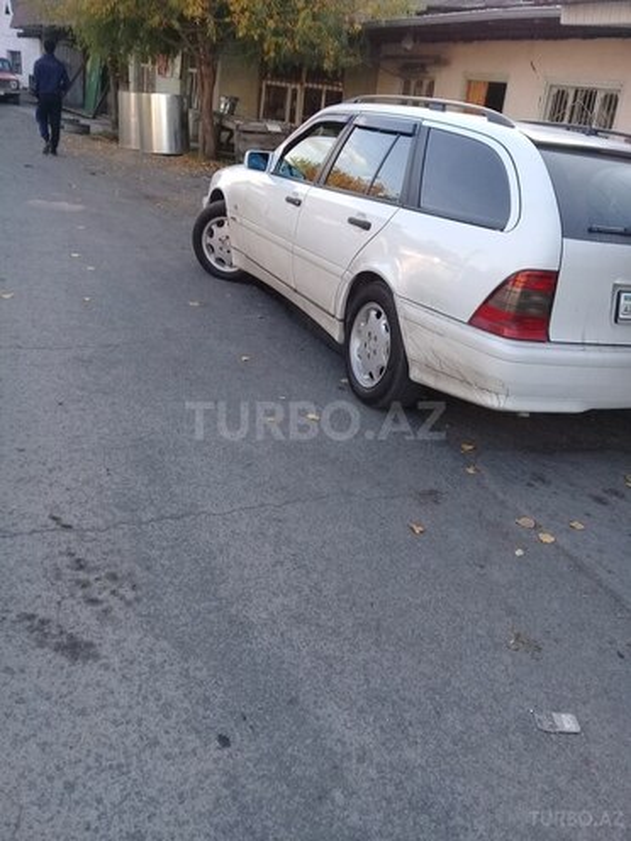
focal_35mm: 31
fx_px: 753
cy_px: 420
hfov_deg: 45.4
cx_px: 316
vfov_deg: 58.4
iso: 50
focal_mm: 3.3
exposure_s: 1/103
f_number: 2.2
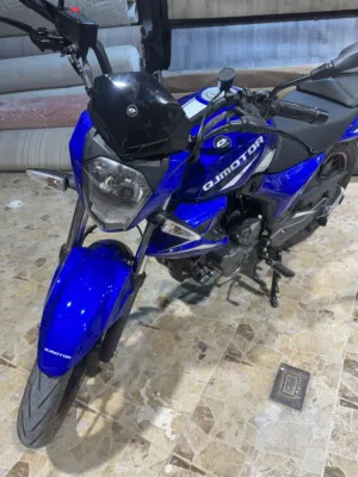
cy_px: 238
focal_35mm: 24
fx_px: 331
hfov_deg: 56.8
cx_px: 179
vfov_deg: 71.6
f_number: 1.78
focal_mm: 6.76
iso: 125
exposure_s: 1/100
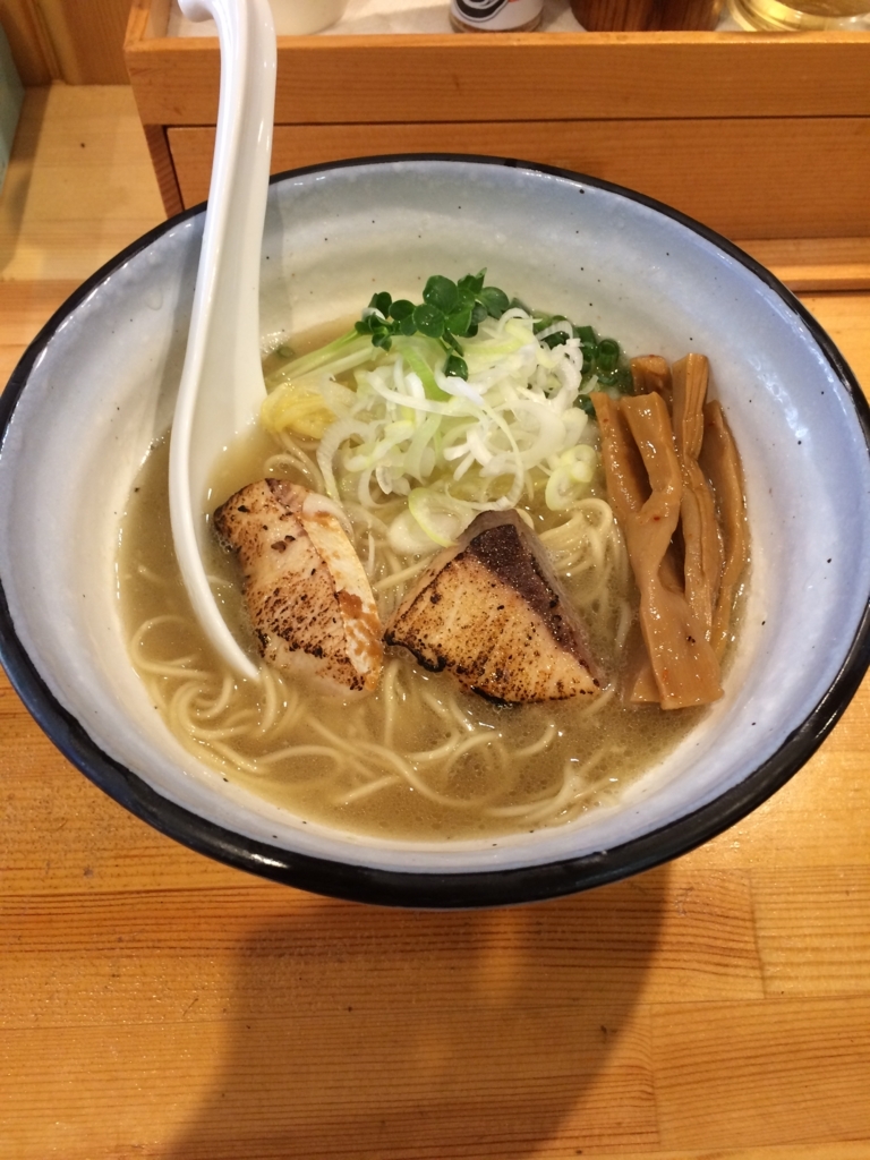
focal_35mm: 29
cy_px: 580
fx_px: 972
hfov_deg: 48.2
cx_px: 435
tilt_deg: -59.5
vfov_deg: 61.7
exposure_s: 1/30
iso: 100
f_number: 2.2
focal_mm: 4.15
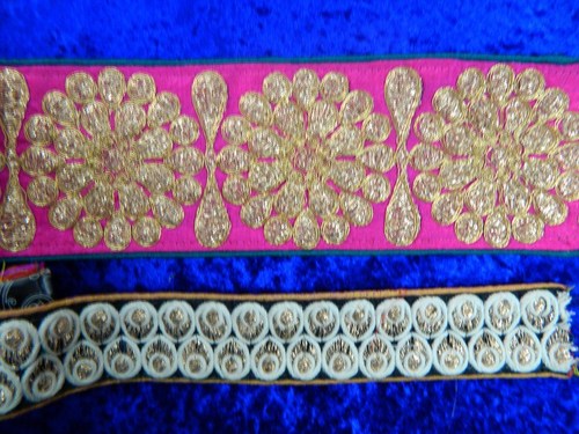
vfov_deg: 54.9
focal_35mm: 25
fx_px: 418
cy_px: 217
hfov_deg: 69.4
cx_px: 290
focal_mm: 4.5
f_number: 3.1
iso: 200
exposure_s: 1/6
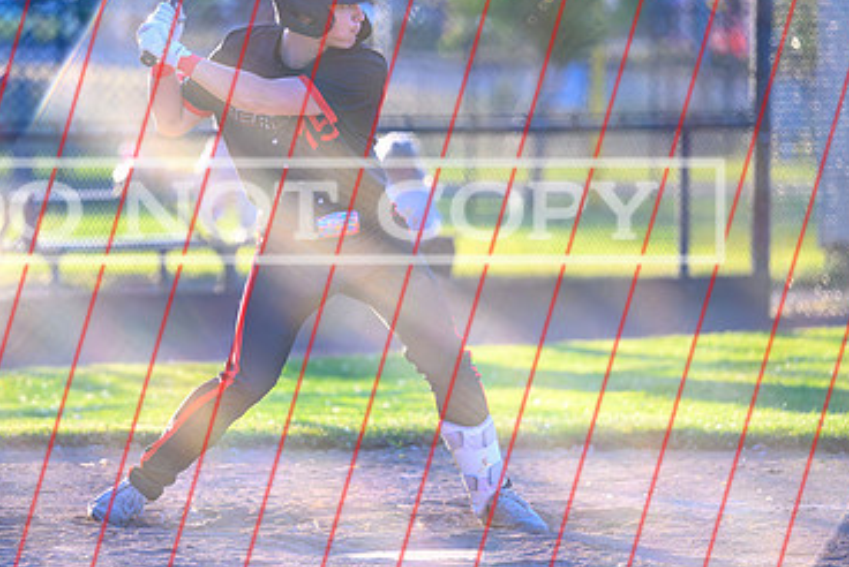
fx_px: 6136
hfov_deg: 7.9
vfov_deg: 5.3
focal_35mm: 260
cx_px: 295
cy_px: 227
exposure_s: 1/3200
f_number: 2.8
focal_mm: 165
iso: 800
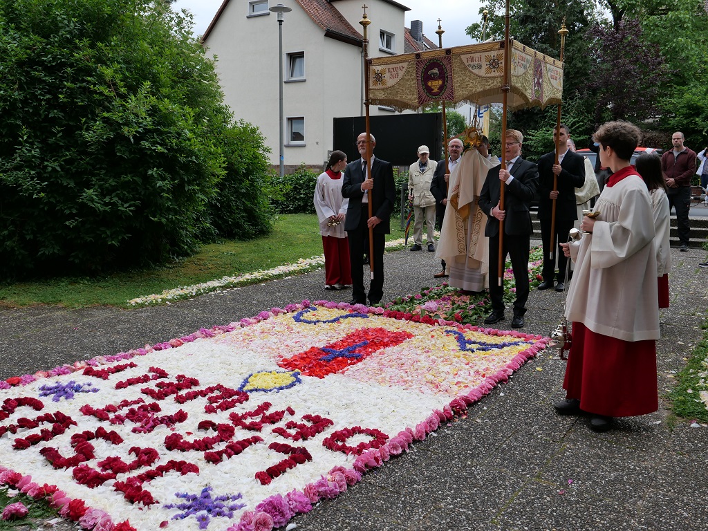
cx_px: 354
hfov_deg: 56.8
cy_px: 266
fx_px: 654
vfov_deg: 44.2
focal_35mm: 32
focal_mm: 14.3
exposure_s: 1/250
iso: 200
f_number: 5.6
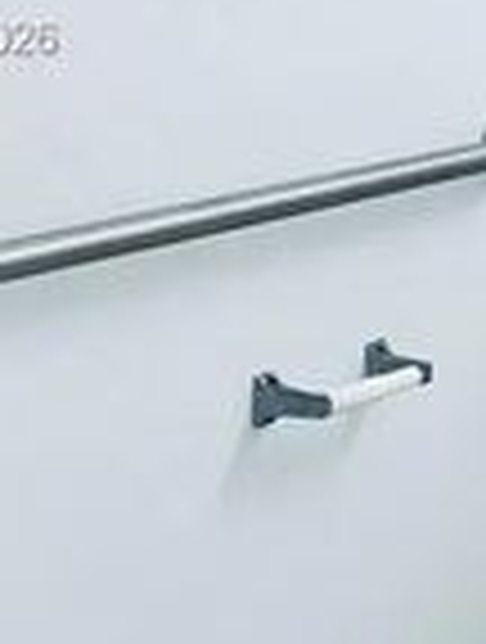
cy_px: 41
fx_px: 2162
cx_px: 936
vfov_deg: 16.7
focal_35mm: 116
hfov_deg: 11.7
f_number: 1.8
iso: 40
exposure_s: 1/120
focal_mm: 4.25
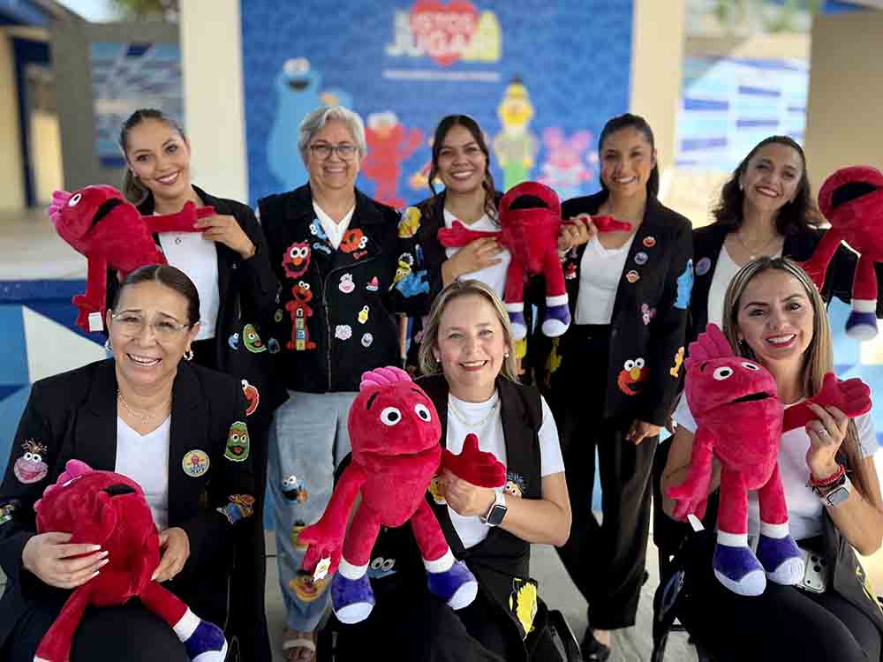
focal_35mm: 24
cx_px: 442
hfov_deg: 71.6
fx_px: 612
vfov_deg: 56.8
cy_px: 331
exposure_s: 1/173
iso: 80
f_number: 1.78
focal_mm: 6.76
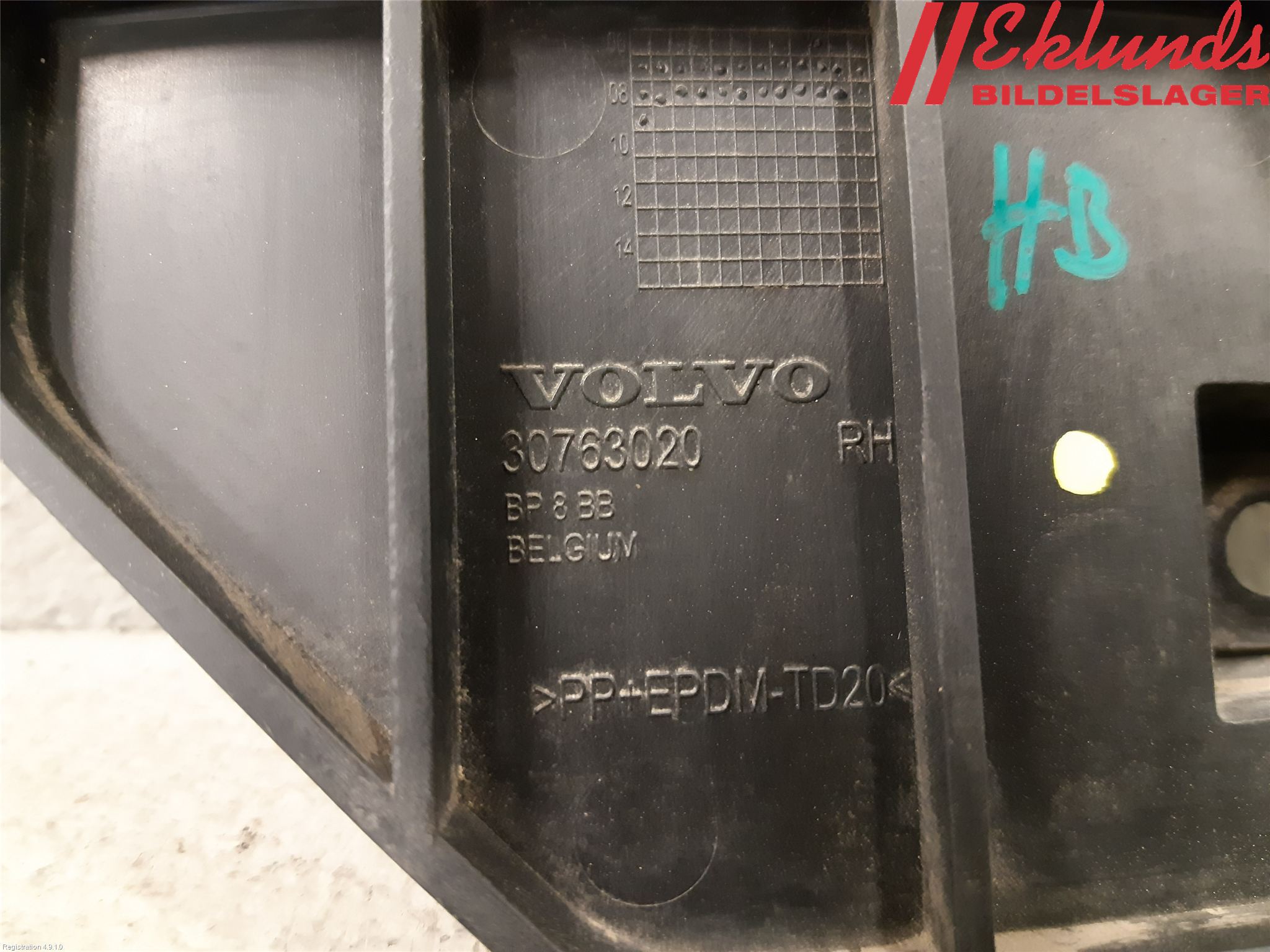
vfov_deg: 53.1
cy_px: 476
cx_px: 635
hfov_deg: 67.3
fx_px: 954
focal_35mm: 26
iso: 500
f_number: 1.7
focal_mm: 3.93
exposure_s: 1/25
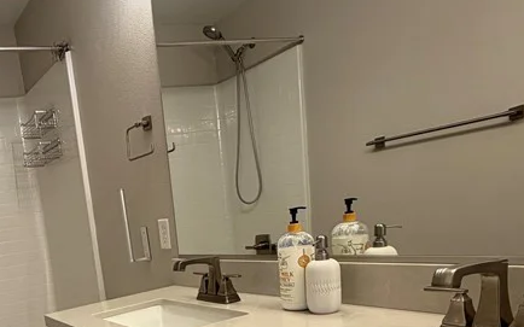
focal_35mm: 35
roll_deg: +8.9
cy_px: 326
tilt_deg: -12.7
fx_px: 500
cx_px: 82
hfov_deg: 50.8
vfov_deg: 33.3
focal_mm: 2.22
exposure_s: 1/120
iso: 100
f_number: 2.2
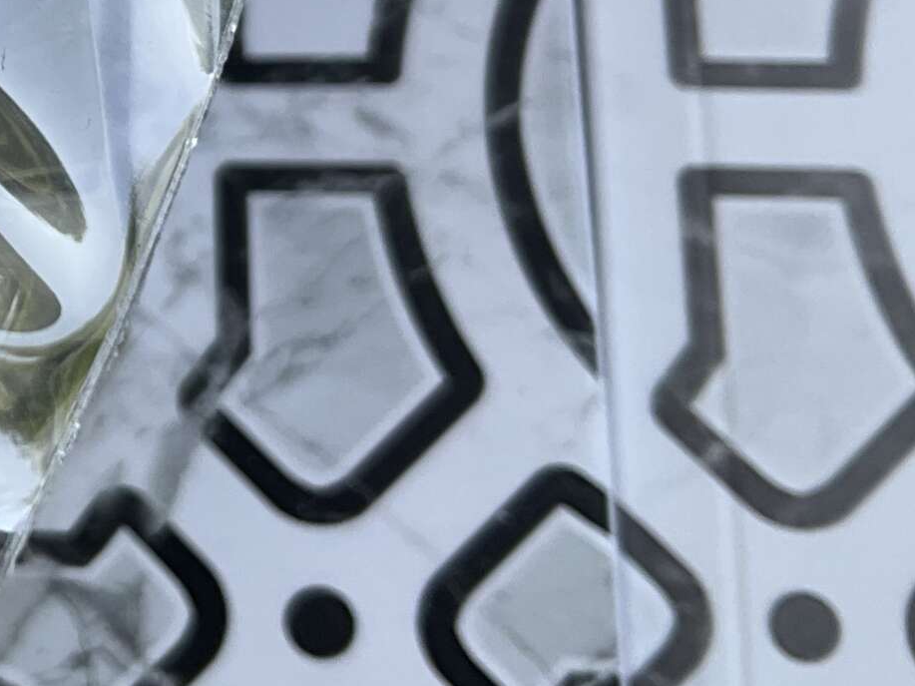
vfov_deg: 17.5
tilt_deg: -65.8
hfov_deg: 21.9
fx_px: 2140
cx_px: -249
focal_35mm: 81
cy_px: -87
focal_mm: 3
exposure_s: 1/123
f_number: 1.8
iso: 16
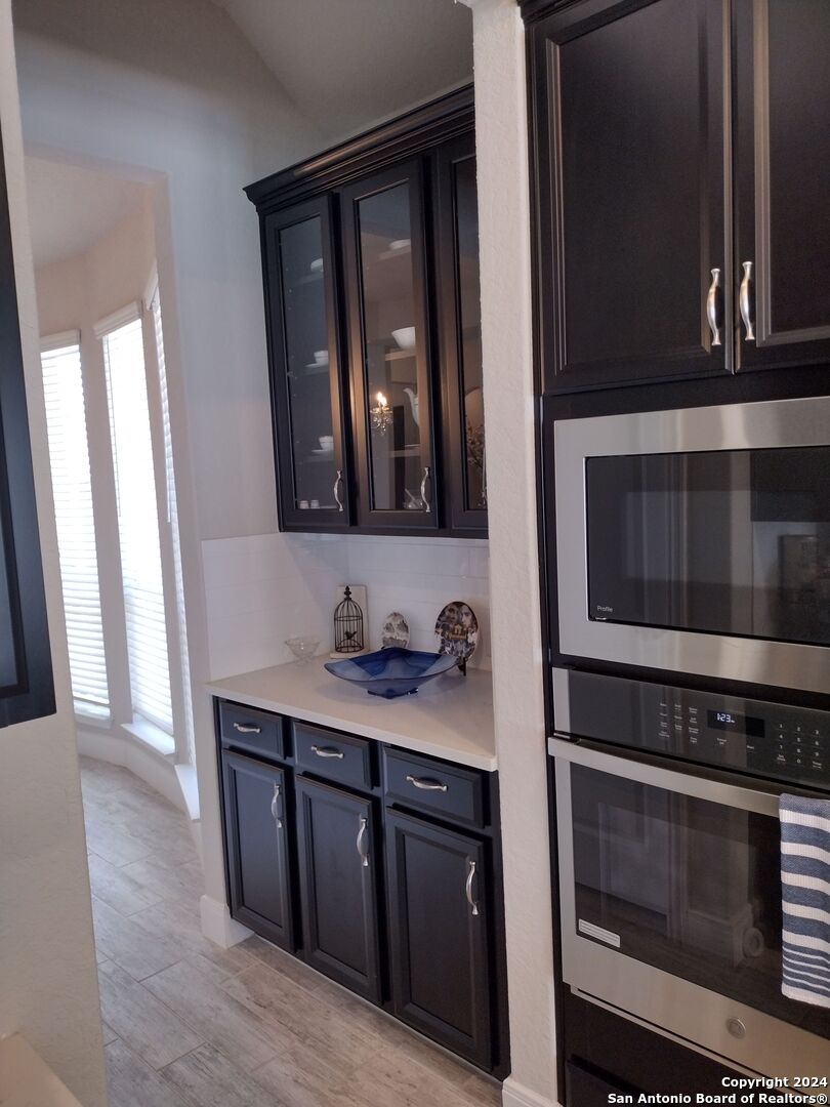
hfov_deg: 51.4
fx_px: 863
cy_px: 554
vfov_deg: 65.3
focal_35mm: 27
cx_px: 415
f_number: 1.7
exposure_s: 1/60
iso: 208
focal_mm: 4.71
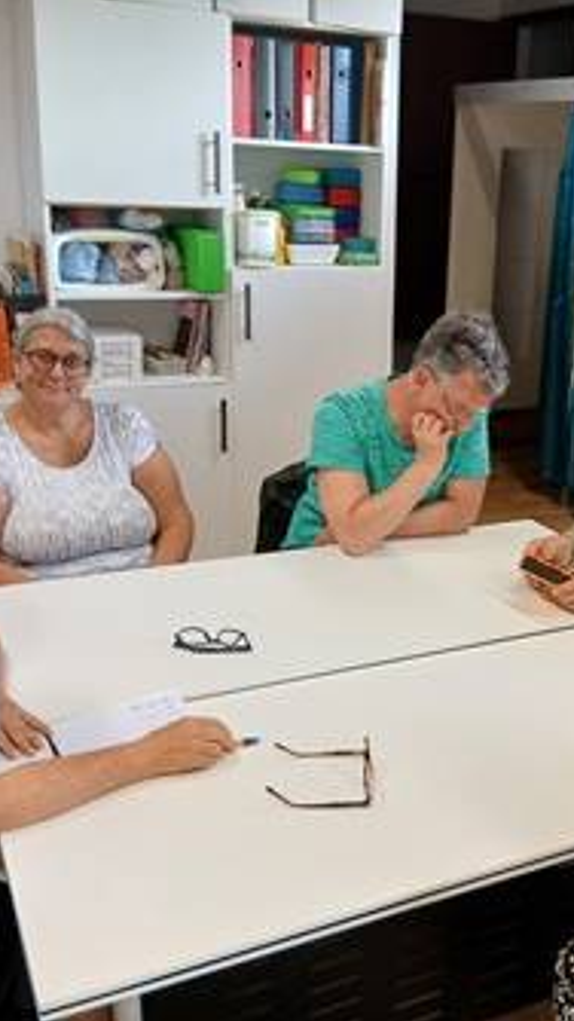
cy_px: 510
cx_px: 412
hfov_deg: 30.8
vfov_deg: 52.8
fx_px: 1028
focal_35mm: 38
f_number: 1.8
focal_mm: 3.98
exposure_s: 1/50
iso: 250
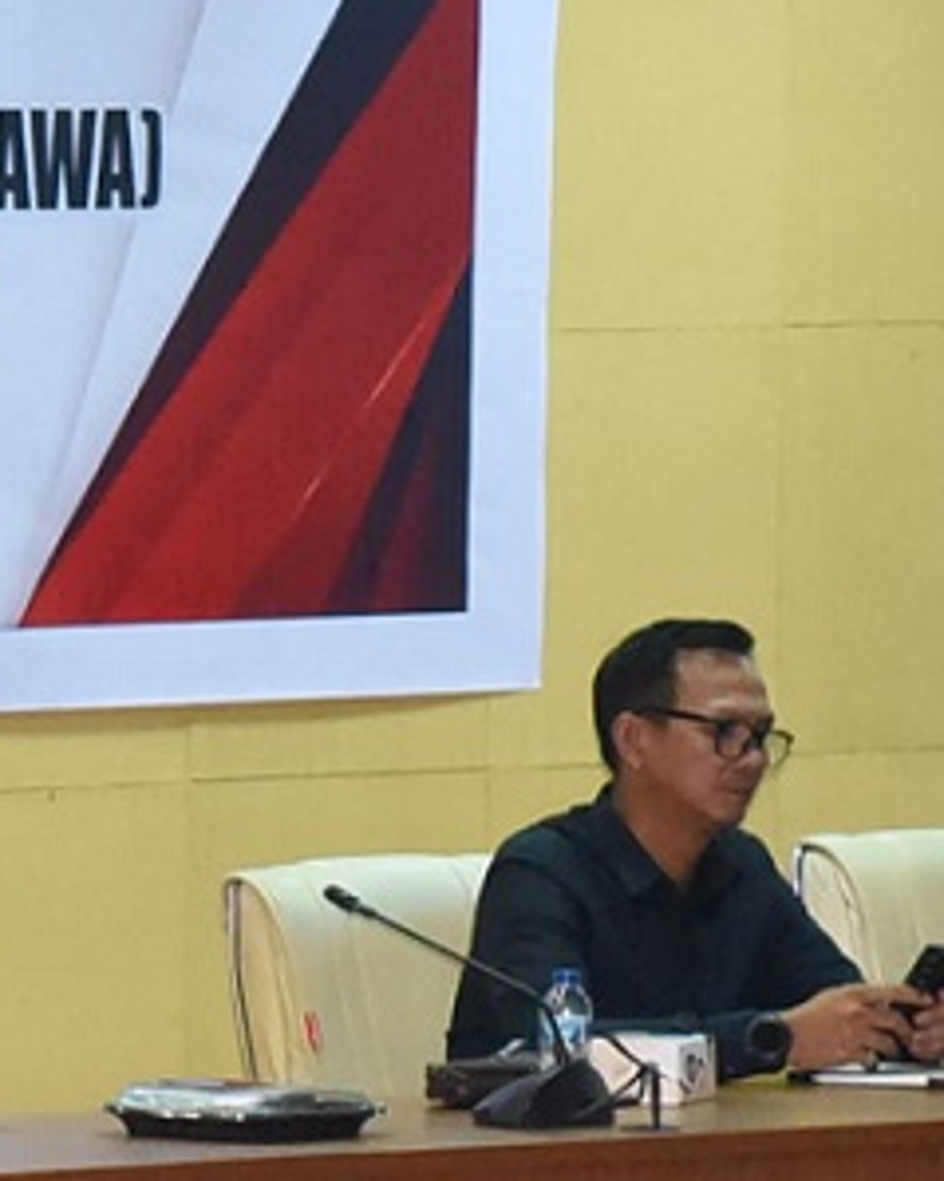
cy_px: 1112
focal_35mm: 405
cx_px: -974
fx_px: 14151
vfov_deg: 4.8
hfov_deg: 3.8
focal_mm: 85
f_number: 7.1
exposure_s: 1/200
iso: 6400
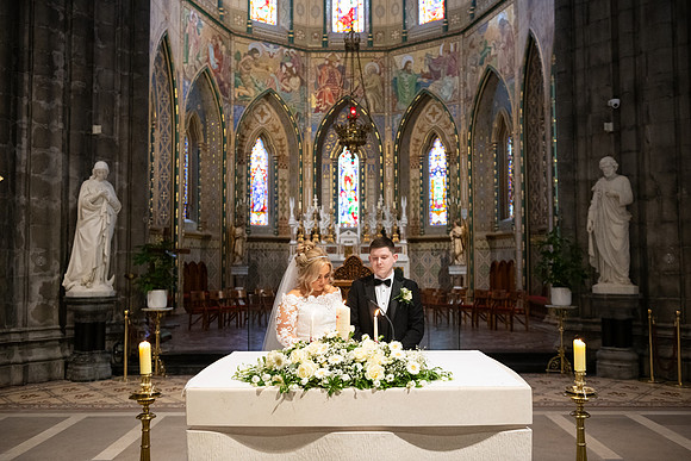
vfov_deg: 38.9
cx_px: 346
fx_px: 653
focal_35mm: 34
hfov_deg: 55.8
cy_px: 230
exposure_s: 1/160
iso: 1250
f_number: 3.5
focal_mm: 34
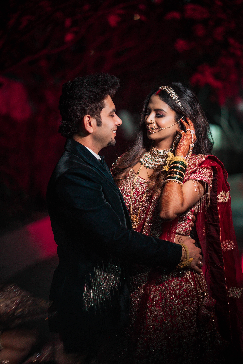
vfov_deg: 23.9
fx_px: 861
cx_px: 122
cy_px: 182
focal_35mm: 85
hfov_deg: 16.1
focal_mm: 85
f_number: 1.8
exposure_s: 1/400
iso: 1600
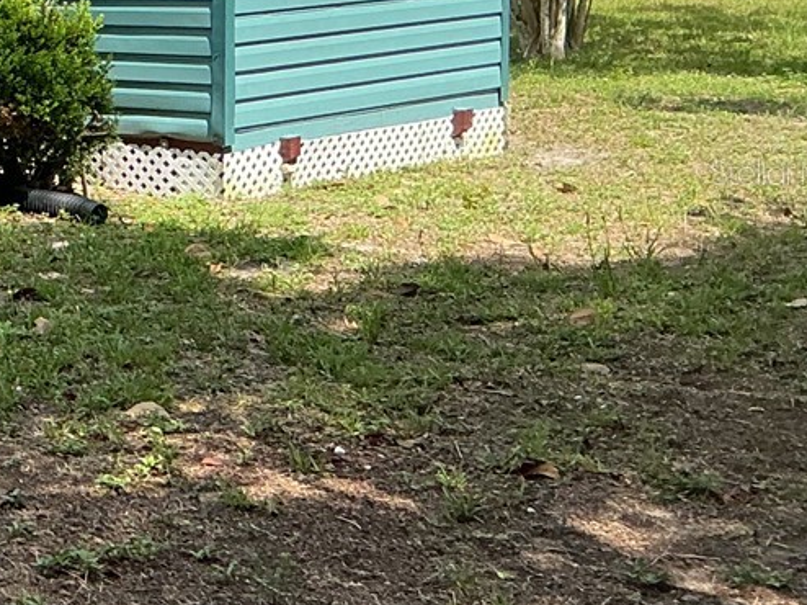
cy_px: 172
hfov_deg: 18.3
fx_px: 2190
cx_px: -443
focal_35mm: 94
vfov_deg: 15.7
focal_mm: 3
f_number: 1.8
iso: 25
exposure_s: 1/829
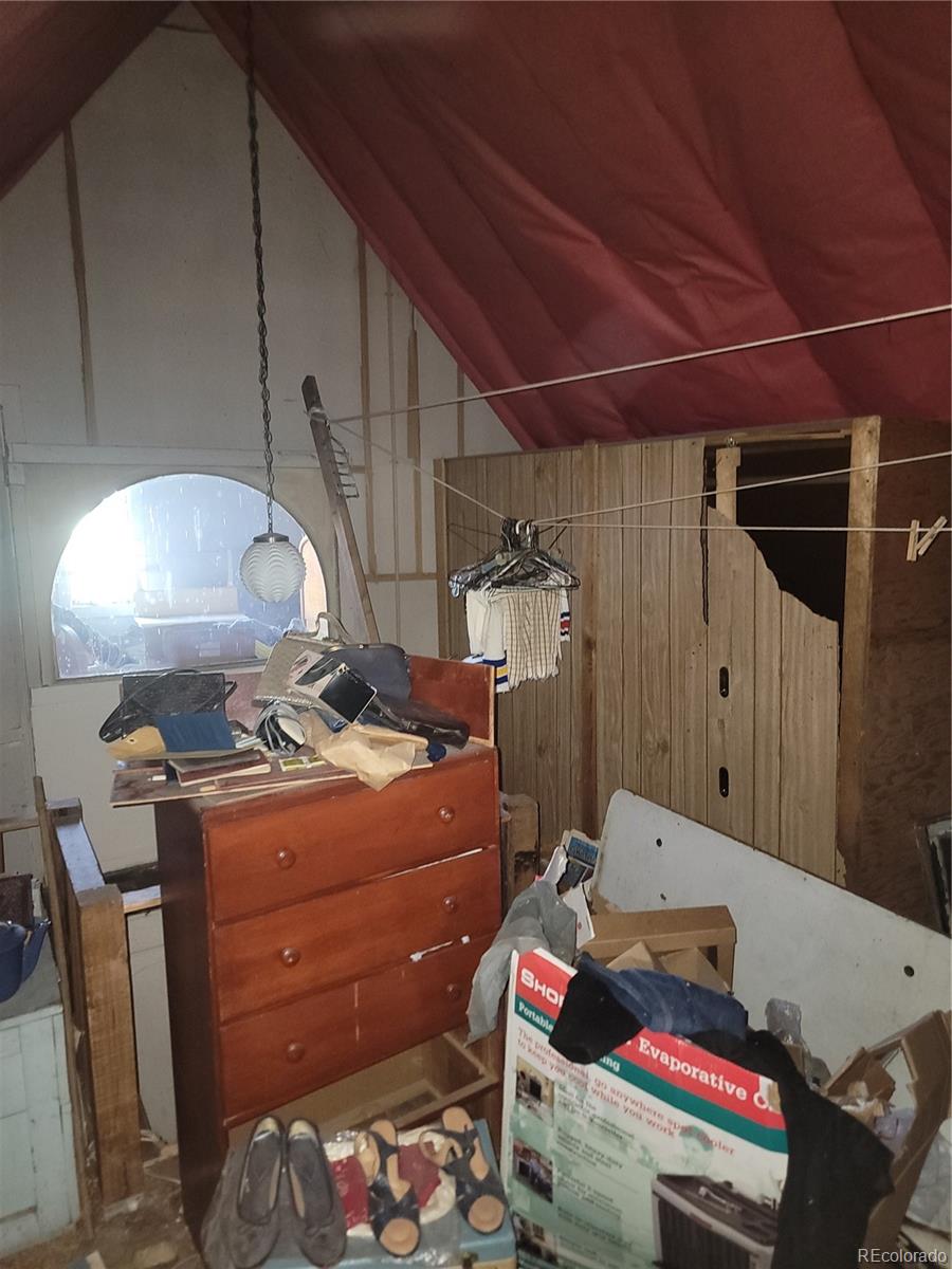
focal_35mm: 24
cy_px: 634
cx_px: 476
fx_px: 880
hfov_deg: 56.8
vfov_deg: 71.6
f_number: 1.8
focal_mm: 6.7
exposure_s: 1/9.99
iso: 320
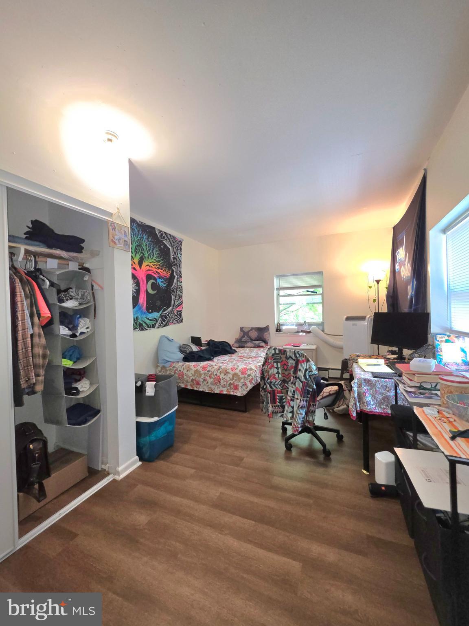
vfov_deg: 106.2
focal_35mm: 13
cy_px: 313
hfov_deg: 89.9
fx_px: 235
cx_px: 234
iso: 200
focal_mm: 2.2
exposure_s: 1/60.2
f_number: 1.9
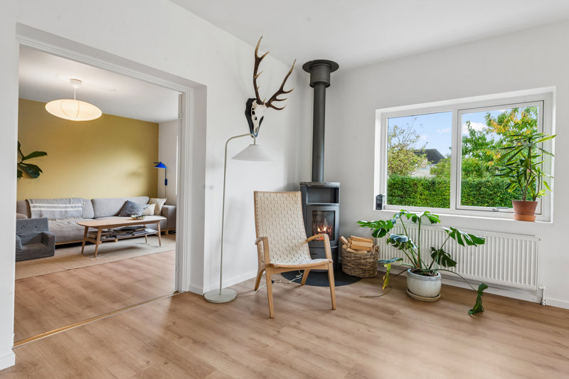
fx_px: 300
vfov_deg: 64.5
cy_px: 190
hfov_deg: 86.9
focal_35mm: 19
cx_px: 284
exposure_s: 1/2.5
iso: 250
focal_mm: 19
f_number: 9
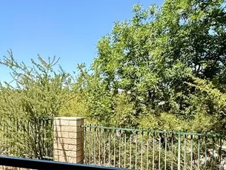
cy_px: 105
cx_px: -10
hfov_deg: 35.7
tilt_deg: +0.0
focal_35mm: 47
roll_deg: +0.3
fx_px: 307
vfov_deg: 30.8
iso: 50
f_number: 2.2
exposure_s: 1/1497
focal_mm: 2.22
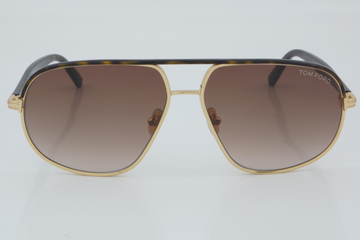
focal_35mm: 82
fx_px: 825
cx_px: 180
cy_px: 120
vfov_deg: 16.6
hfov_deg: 24.6
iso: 100
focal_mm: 55
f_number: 32
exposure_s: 1/4
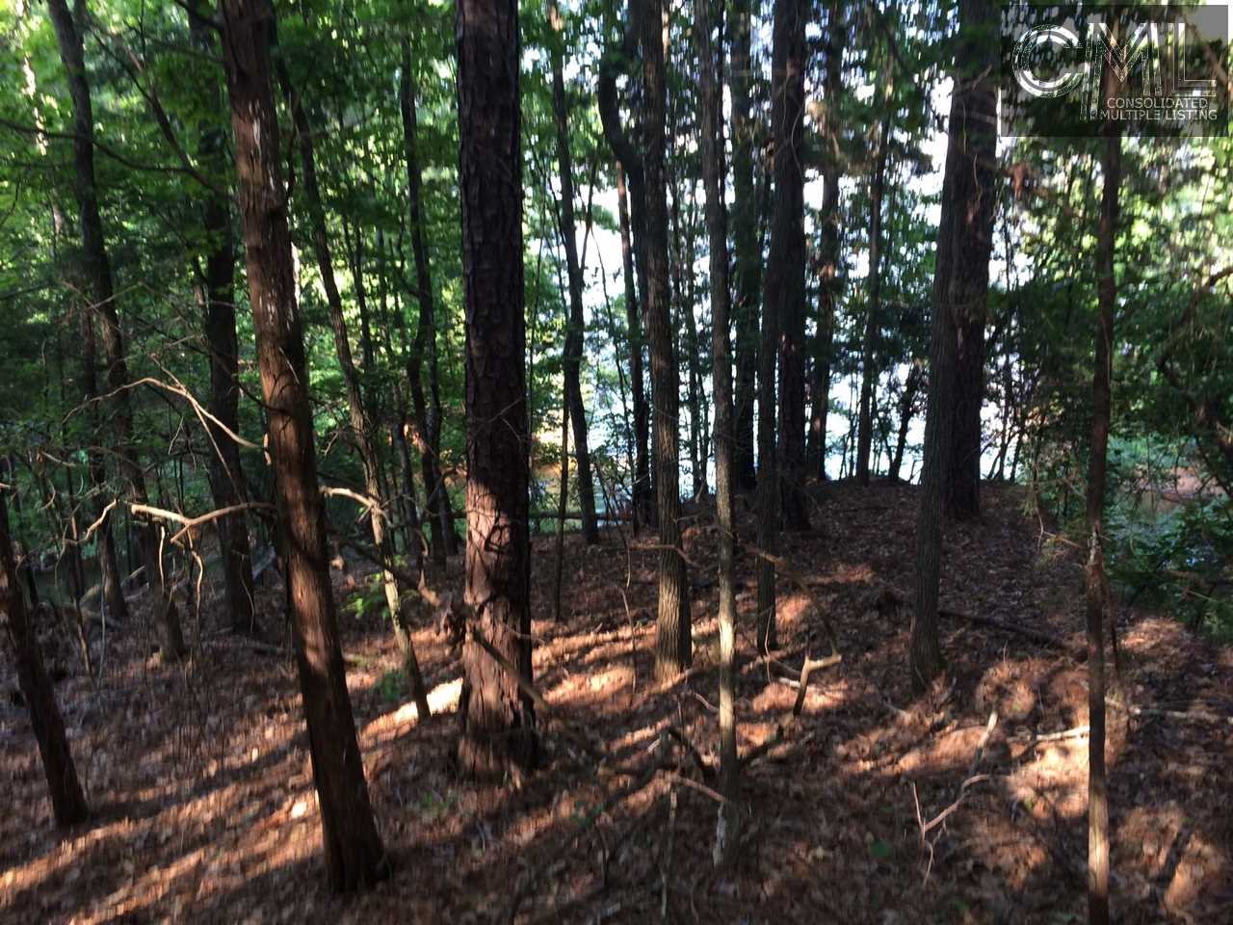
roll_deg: +1.4
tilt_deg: -10.6
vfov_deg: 48.2
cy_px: 462
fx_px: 1033
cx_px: 616
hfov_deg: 61.7
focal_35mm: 29
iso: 50
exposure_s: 1/60
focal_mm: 4.15
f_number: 2.2
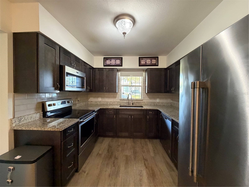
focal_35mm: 14
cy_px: 94
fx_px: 101
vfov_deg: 85.7
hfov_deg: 102.1
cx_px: 124
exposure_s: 1/60
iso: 400
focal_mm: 2.22
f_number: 2.2
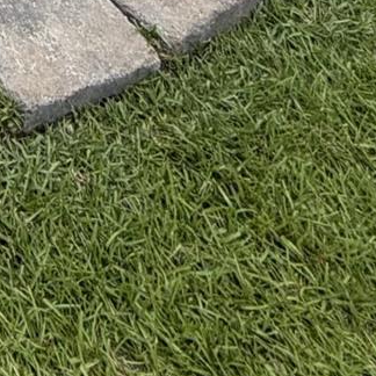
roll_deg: -1.1
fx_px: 1081
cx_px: -468
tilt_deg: -12.3
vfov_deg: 11.5
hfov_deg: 14.6
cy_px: -739
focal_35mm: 88
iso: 40
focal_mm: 2.22
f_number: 2.2
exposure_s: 1/502
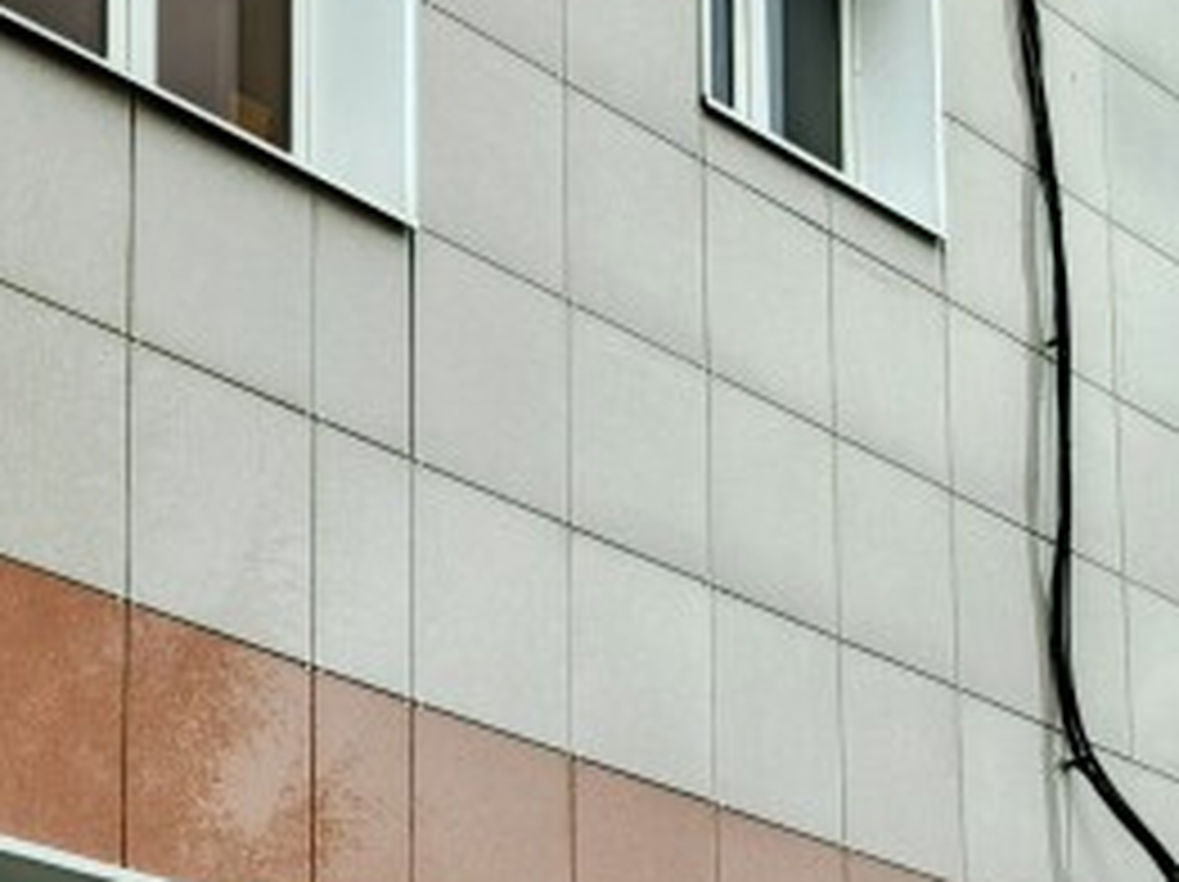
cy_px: 1156
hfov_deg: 21.3
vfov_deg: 15.6
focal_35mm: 90
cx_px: 99
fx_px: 3063
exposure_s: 1/74.1
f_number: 1.75
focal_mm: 5.25
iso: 50
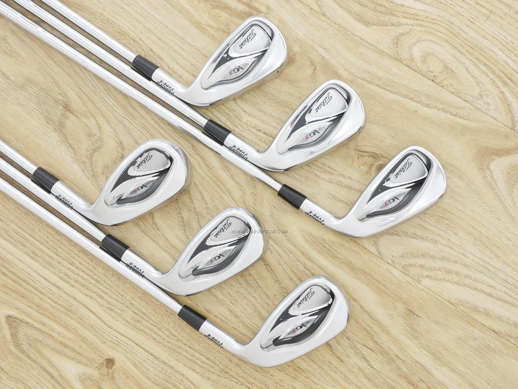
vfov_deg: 29.1
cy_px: 194
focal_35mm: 50
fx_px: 748
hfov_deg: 38.2
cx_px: 259
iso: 1600
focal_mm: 25
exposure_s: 1/40
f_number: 4.5
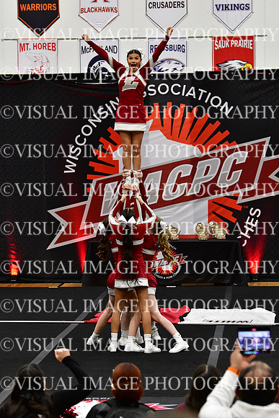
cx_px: 140
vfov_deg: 15.9
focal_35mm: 129
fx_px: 1499
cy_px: 209
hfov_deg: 10.6
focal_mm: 86
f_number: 4
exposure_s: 1/500
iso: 4000
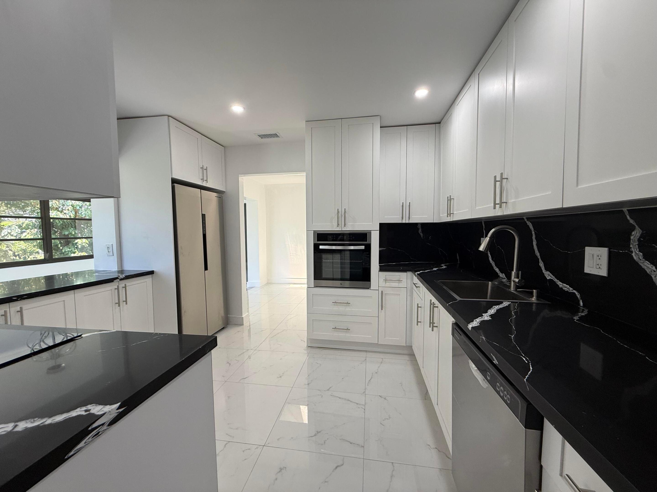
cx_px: 328
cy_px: 246
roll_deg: +0.4
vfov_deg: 85.7
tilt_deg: -3.4
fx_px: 266
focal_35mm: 14
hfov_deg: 102.1
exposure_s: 1/99
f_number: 2.2
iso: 80
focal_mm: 2.22
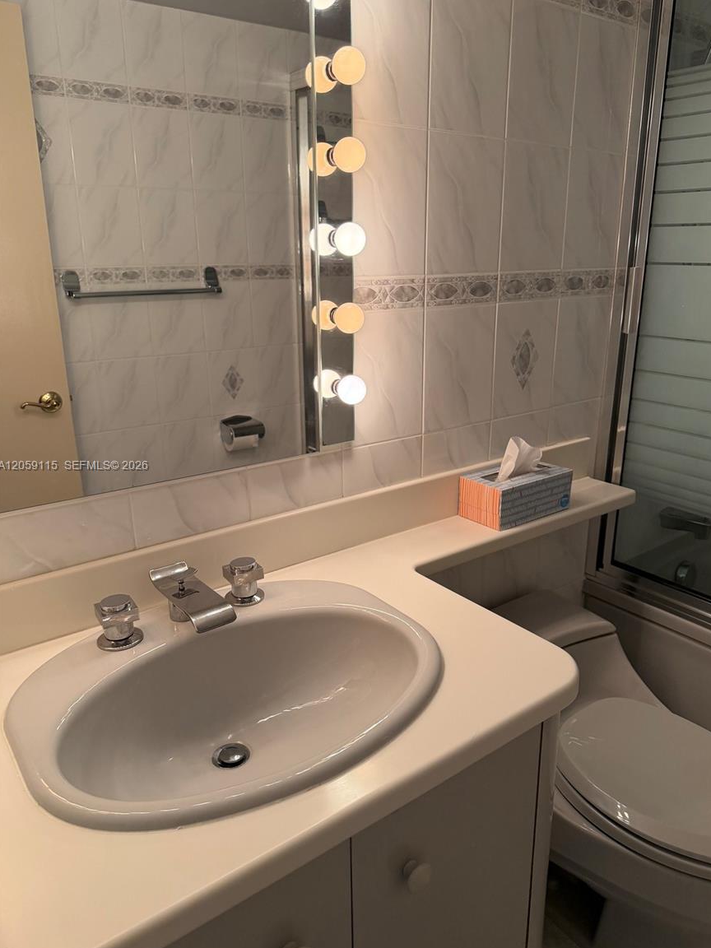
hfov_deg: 54.9
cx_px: 366
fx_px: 685
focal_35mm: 25
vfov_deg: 69.4
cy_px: 467
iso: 200
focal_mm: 6.76
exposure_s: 1/225
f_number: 1.78
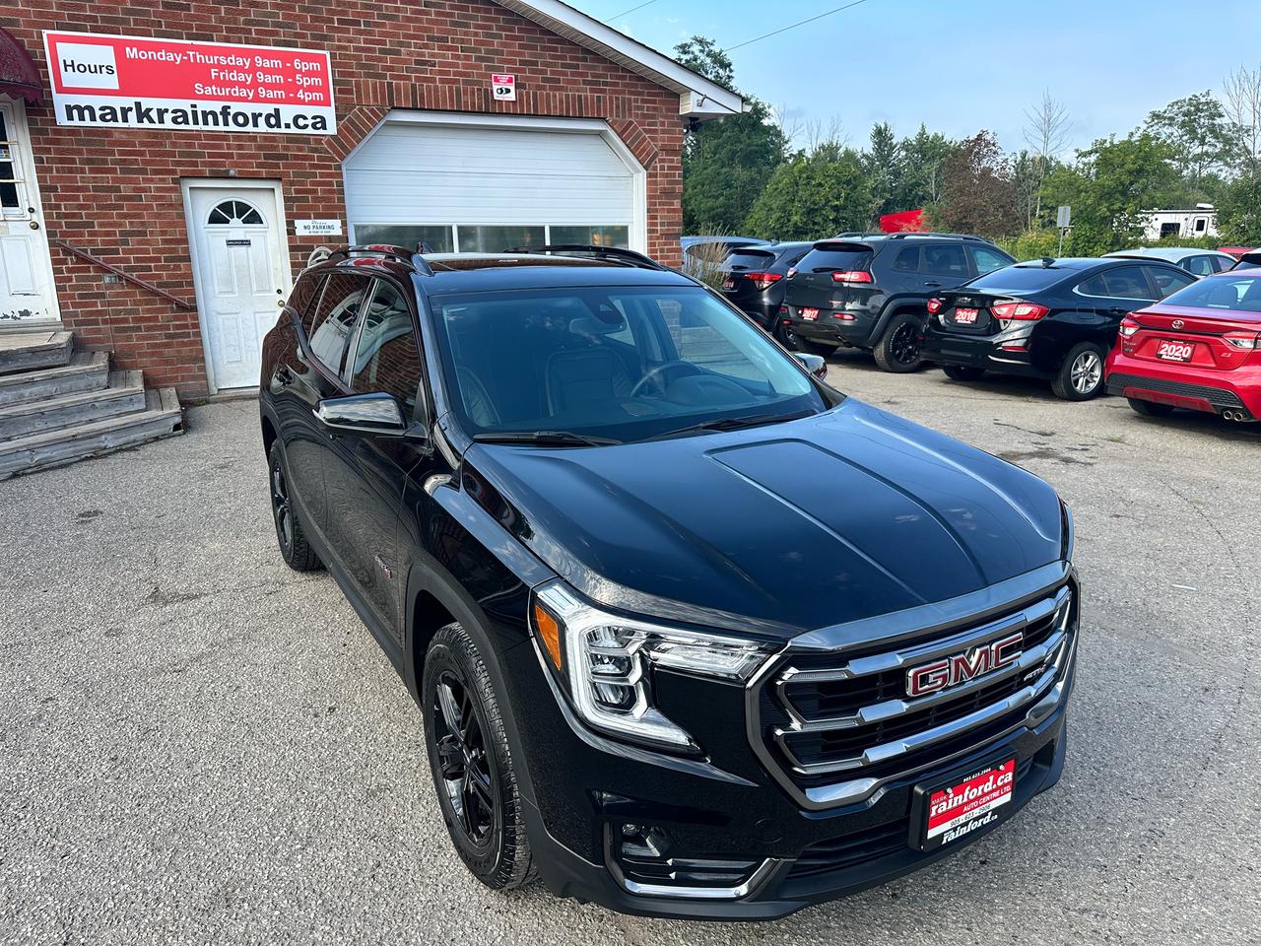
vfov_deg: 56.8
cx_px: 630
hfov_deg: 71.6
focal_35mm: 24
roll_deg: +1.8
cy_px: 473
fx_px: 874
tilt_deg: -13.7
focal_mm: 6.86
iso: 80
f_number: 1.78
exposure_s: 1/962
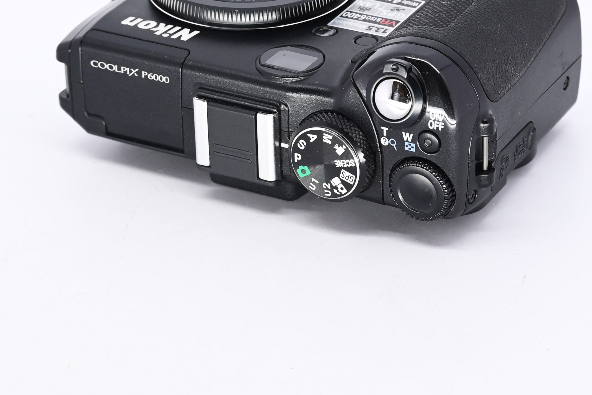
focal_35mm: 138
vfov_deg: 9.9
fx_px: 2269
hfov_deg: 14.9
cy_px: 35
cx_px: 340
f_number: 9
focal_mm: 50
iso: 500
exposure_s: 1/125
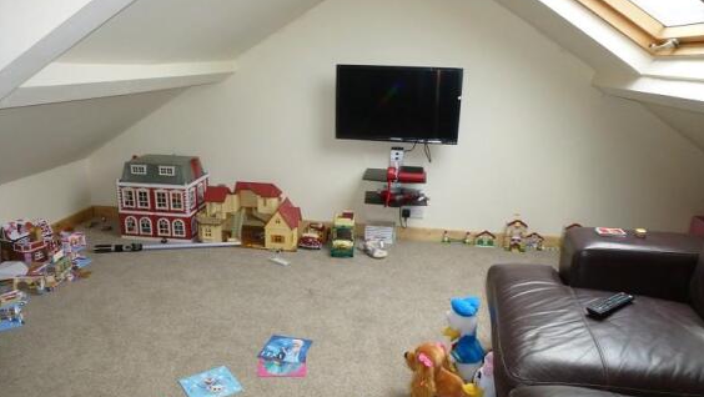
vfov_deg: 42.9
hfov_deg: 69.8
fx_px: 504
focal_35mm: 27
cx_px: 355
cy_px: 220
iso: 400
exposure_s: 1/60
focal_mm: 4.3
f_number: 3.3
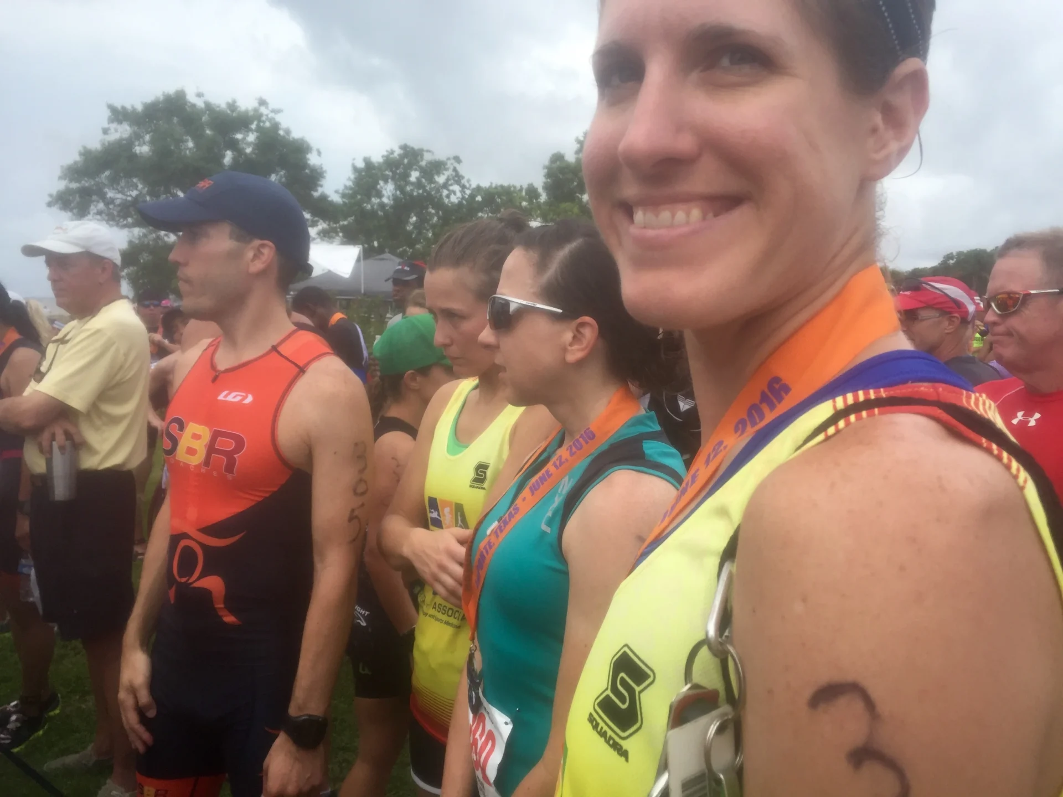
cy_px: 398
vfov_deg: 48.2
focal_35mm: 29
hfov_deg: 61.7
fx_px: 891
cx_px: 532
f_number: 2.2
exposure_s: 1/860
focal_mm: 4.15
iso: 32
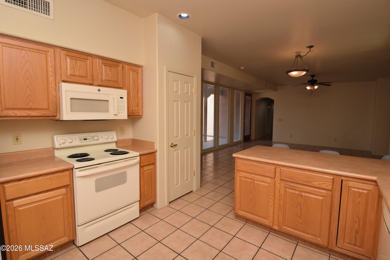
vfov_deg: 72.1
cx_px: 195
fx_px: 179
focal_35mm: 16
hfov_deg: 95.0
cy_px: 130
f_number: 9
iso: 400
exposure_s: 1/200
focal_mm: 11
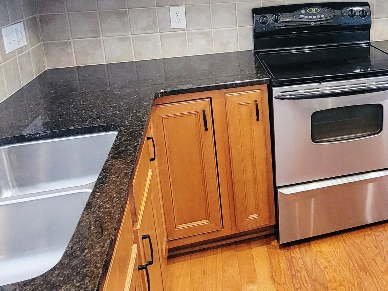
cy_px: 45
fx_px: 370
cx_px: 318
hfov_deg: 51.4
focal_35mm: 33
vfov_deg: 40.6
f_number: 2.2
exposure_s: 1/30
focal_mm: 2.2
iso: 320
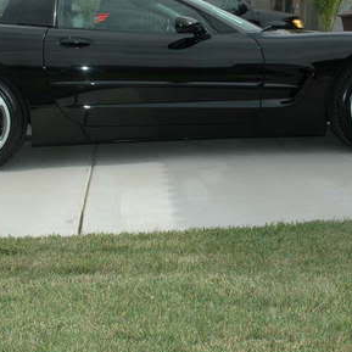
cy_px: 113
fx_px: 713
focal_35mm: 62
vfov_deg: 27.5
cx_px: 149
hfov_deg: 27.7
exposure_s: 1/500
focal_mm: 22
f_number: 7.1
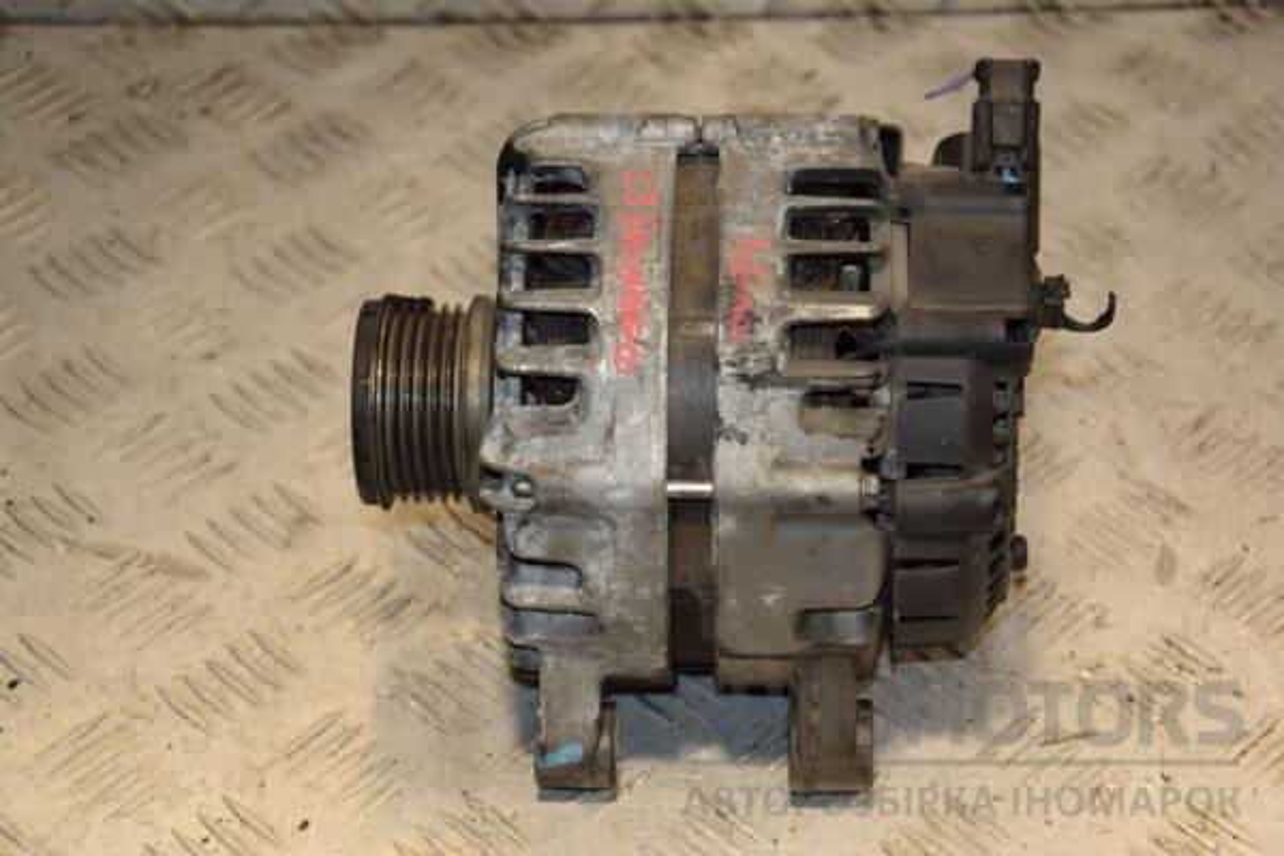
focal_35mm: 87
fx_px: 3103
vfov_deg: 15.7
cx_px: 642
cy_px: 428
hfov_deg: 23.4
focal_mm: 58
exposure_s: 1/200
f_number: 5.3
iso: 800
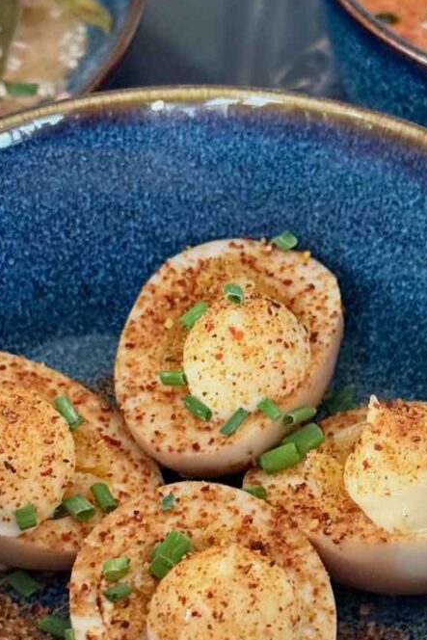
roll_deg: +0.0
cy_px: 377
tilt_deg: -43.6
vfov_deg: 26.3
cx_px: 201
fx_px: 1369
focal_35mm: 77
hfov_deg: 17.7
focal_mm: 6.76
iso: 500
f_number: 1.78
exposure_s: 1/33
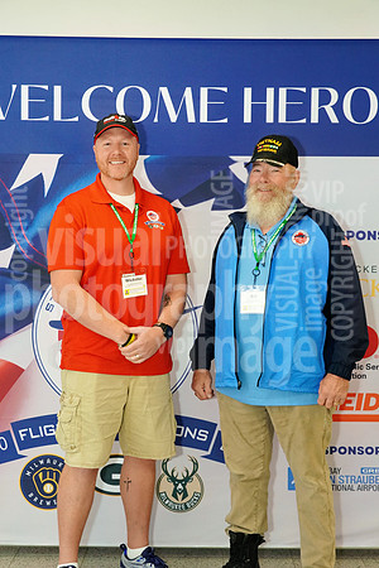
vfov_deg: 31.9
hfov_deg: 21.6
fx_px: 995
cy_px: 284
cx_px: 190
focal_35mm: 63
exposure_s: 1/100
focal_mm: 42
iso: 1600
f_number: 8
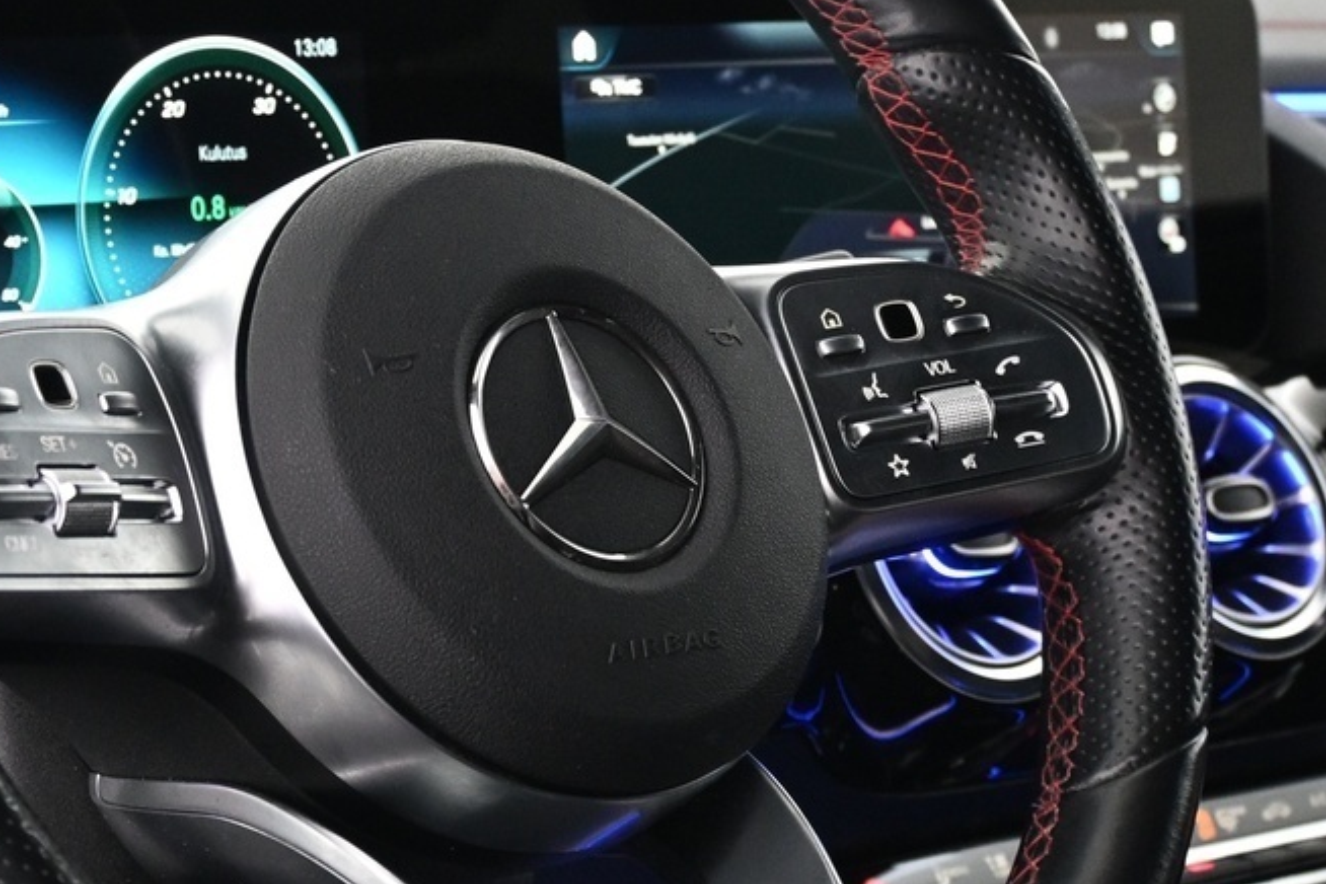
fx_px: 3830
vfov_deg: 13.2
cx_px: 414
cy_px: 462
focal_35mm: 104
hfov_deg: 19.6
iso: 1600
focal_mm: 28
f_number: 4.5
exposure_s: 1/15
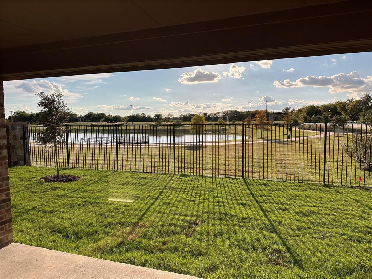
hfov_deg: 71.6
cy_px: 140
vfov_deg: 56.8
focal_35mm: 24
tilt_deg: -5.1
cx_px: 186
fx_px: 258
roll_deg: +1.1
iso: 80
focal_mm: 6.86
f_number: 1.78
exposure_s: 1/4545
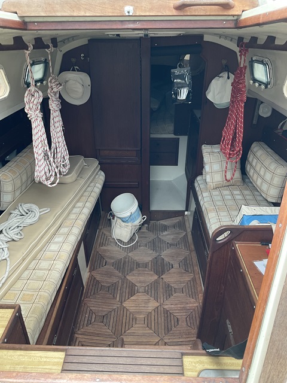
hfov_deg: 48.2
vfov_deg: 61.7
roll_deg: +0.2
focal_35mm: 29
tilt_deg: -23.9
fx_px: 321
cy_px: 192
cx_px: 144
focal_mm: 3
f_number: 1.8
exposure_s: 1/120
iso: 40
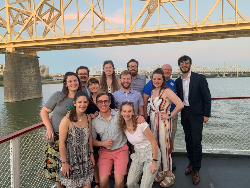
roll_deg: -1.3
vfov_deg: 53.1
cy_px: 94
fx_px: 188
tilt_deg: -6.7
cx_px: 125
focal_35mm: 26
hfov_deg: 67.3
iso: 125
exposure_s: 1/60
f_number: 1.8
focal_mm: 4.25
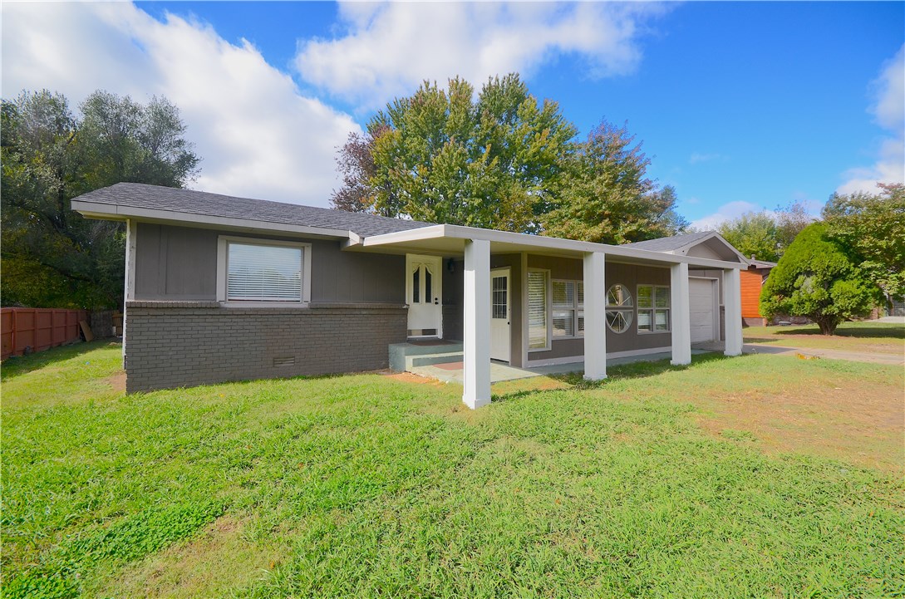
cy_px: 300
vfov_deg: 77.1
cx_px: 452
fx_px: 376
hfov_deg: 100.5
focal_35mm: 15
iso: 250
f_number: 10
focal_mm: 10
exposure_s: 1/250
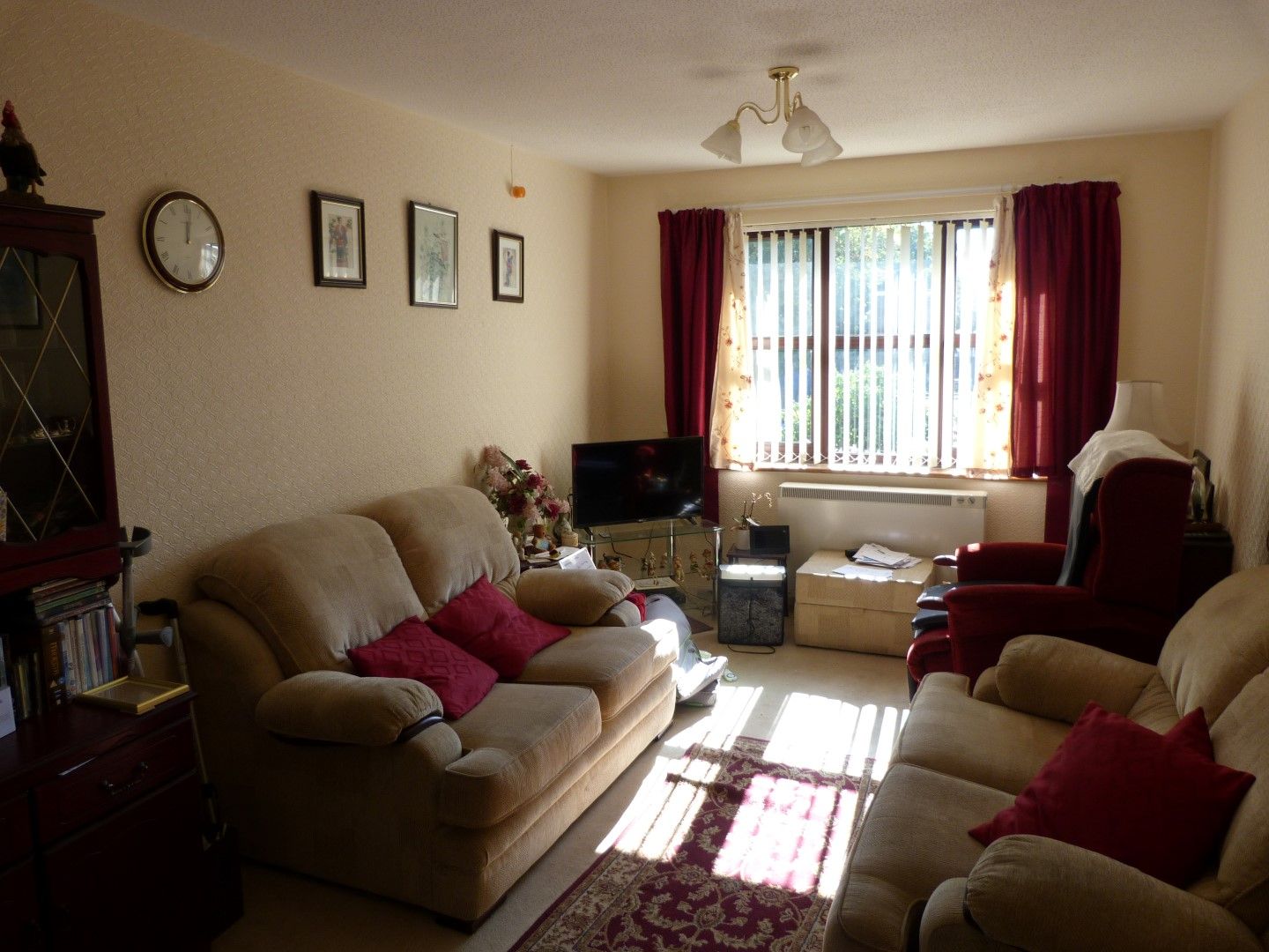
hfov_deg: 69.4
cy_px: 476
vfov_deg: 54.9
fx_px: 916
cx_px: 634
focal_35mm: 25
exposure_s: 1/60
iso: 80
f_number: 2.8
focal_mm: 4.5
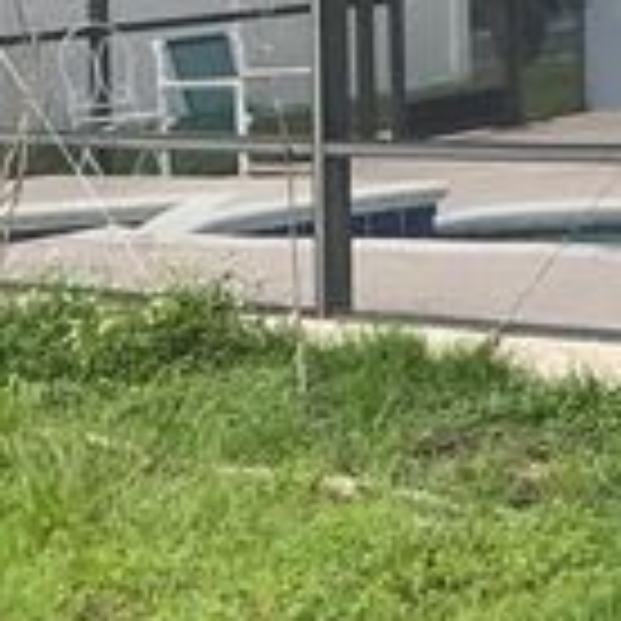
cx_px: 1357
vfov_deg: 12.6
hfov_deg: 11.6
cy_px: -324
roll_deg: +2.8
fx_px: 2659
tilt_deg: +2.8
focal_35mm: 131
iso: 16
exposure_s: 1/378
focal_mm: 3
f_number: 1.8
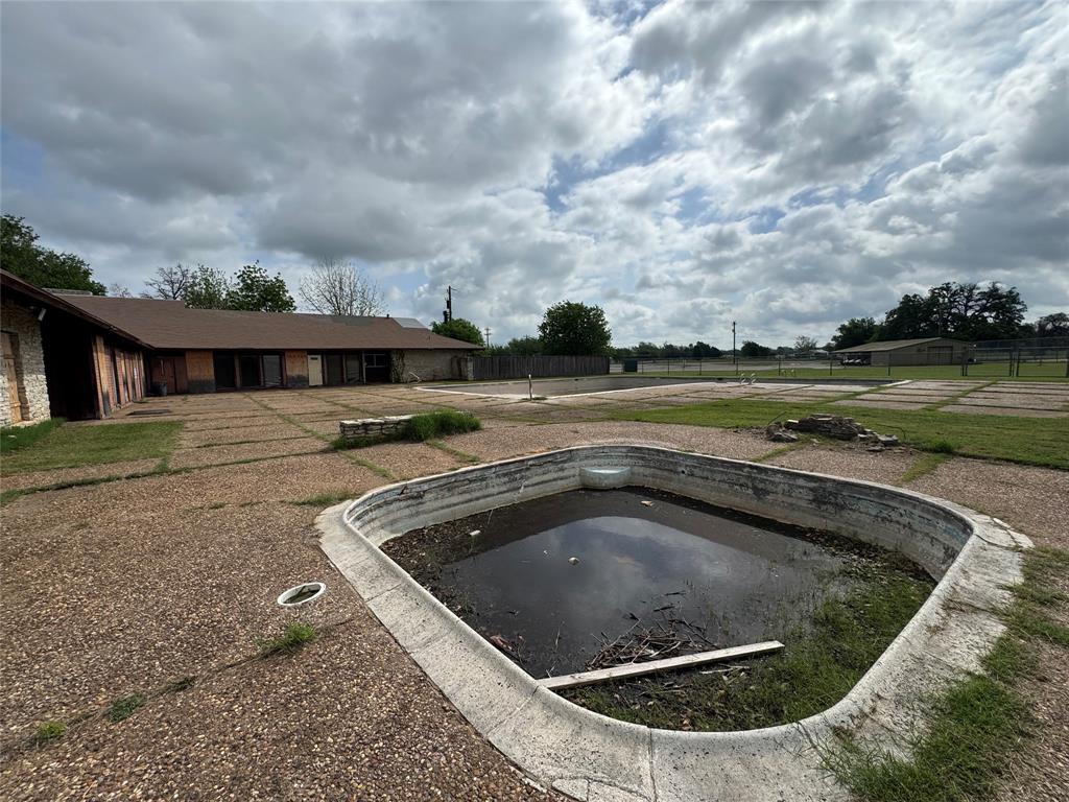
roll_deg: +1.6
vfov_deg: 85.7
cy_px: 401
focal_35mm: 14
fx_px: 432
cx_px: 534
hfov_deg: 102.1
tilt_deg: -5.4
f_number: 2.2
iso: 50
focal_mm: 2.22
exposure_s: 1/2770
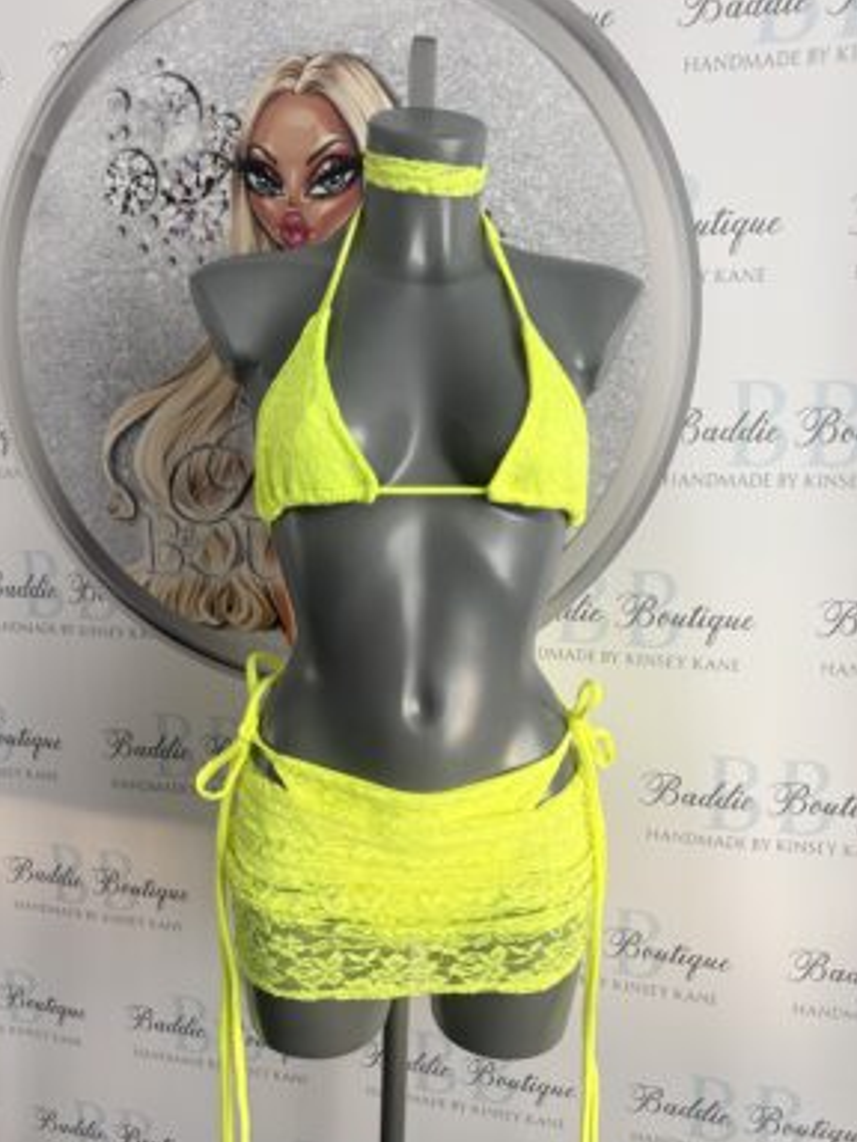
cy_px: 574
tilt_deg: -8.2
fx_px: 825
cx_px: 414
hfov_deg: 54.9
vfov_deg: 69.4
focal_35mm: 25
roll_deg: +0.0
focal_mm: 6.76
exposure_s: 1/60
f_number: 1.78
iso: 250
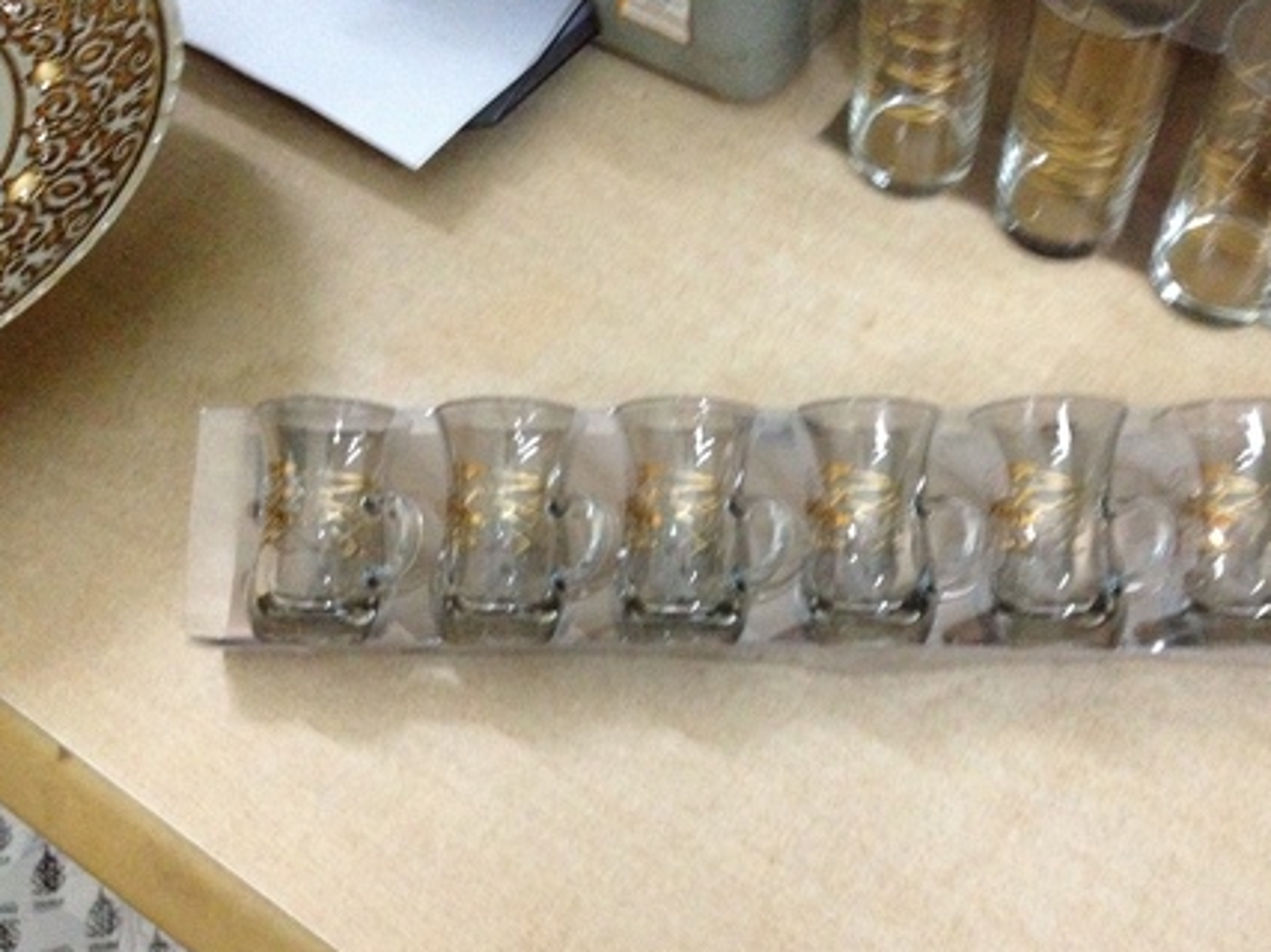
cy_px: 516
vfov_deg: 35.1
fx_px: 1505
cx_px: 723
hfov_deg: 45.7
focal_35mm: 41
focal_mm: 4.28
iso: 800
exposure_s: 1/17
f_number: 2.4
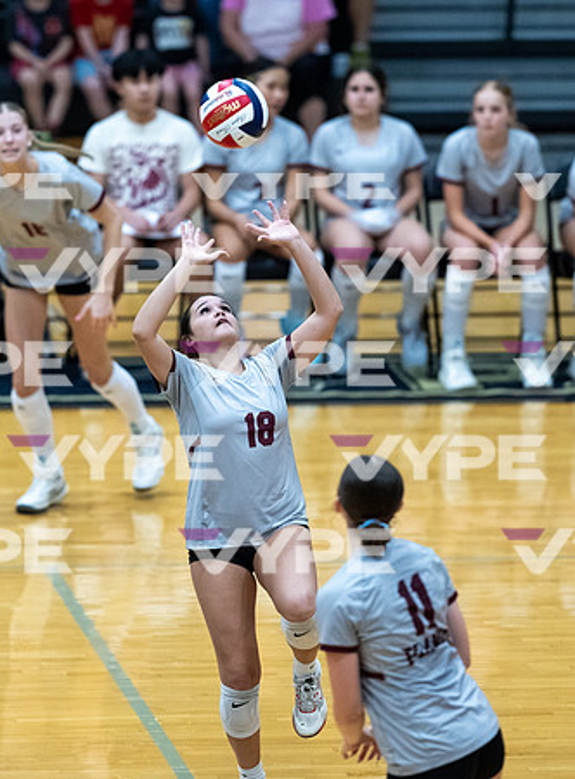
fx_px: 7948
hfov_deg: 4.1
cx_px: 244
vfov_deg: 5.6
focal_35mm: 355
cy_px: 302
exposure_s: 1/1600
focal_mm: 200
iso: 4000
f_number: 2
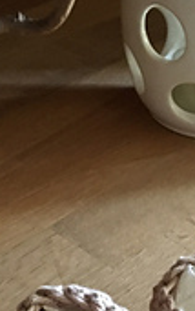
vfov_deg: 21.6
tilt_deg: -47.7
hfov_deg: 14.5
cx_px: 96
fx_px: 765
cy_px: 362
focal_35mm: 90
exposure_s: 1/17
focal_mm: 4.15
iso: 320
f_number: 2.2
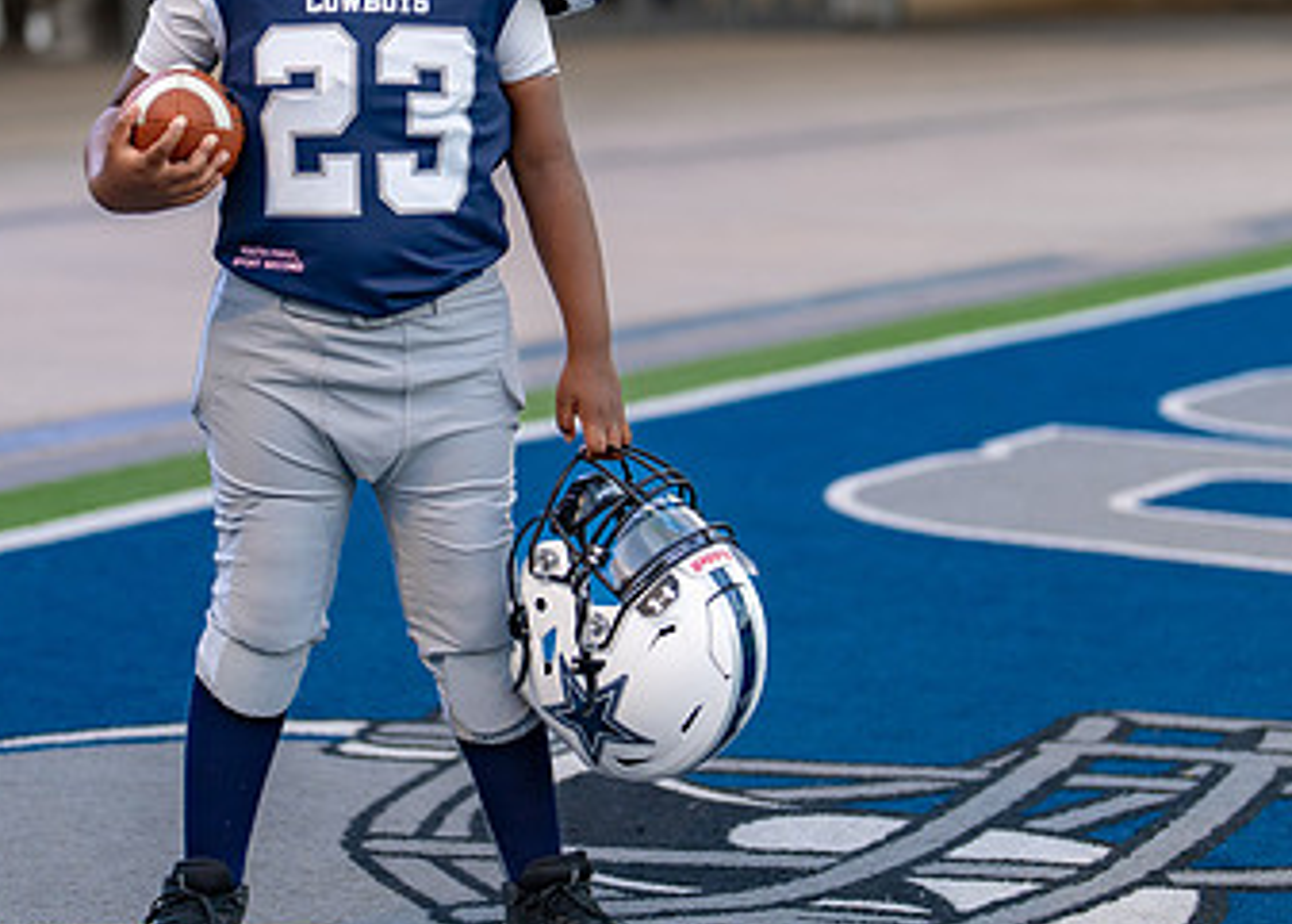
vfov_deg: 13.9
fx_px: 3781
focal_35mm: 103
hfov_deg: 19.4
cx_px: 468
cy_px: 270
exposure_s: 1/400
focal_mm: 50
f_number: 1.2
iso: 200
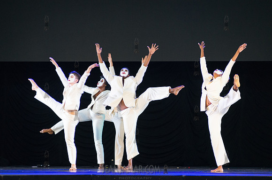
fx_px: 1803
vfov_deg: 5.7
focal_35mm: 239
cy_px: 98
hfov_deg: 8.6
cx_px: 134
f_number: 2.8
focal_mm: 200
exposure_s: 1/1000
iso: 3200
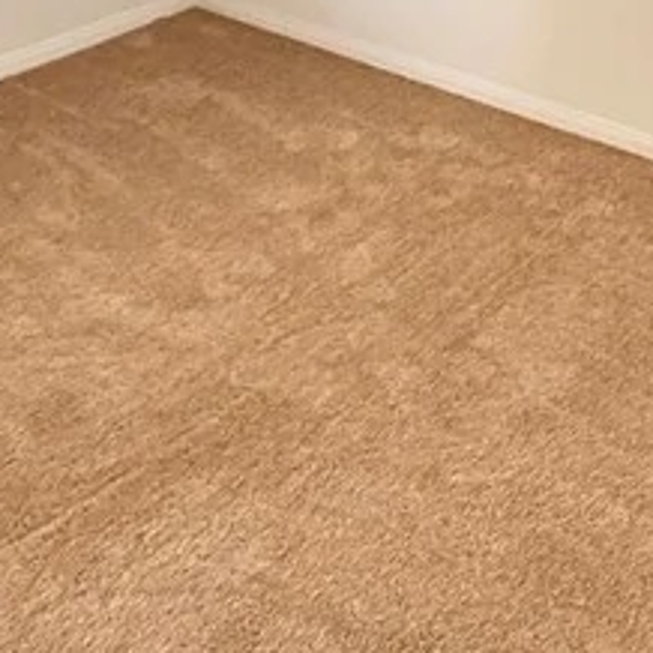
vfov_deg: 27.2
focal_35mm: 58
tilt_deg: -17.7
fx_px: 1238
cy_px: -60
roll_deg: -1.7
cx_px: 434
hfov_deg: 29.4
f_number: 2.2
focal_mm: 2.22
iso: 1000
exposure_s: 1/40
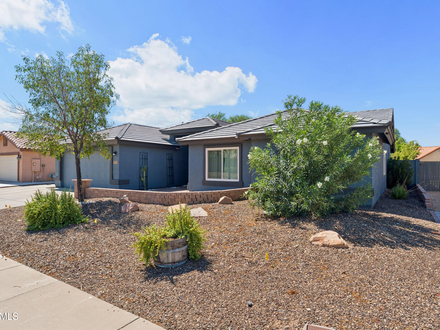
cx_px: 215
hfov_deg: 78.4
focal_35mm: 21
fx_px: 270
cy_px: 163
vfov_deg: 62.9
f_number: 9
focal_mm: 19.2
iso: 100
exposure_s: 1/250
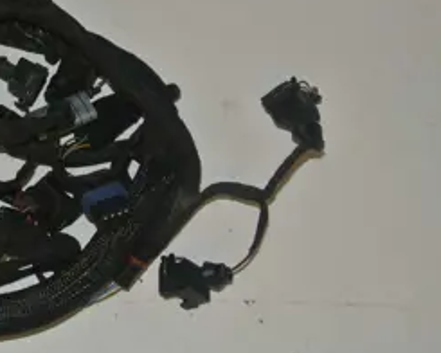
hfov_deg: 19.9
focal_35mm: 93
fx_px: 1214
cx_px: -16
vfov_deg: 16.5
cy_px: 90
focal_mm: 16.9
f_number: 4.5
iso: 200
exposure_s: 1/60
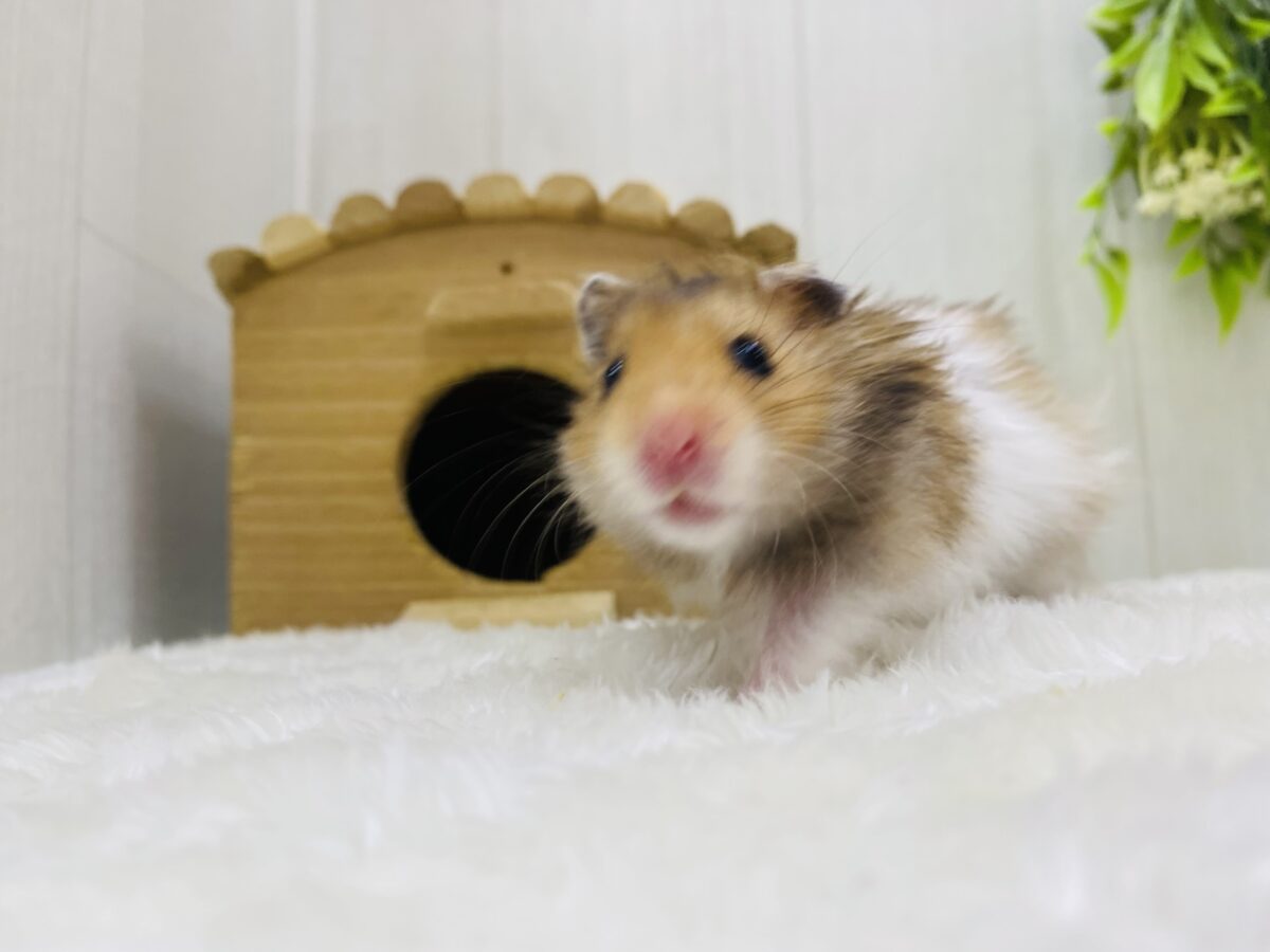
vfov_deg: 54.9
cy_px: 476
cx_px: 635
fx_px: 917
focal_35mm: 25
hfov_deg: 69.4
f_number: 1.8
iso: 80
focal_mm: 4.25
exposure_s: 1/100
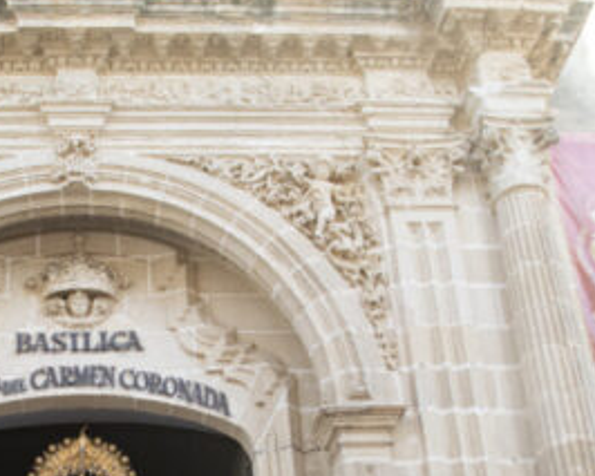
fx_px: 1075
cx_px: 166
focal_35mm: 61
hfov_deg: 30.5
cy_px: 339
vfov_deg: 24.8
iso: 400
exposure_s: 1/500
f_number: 4
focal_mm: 18
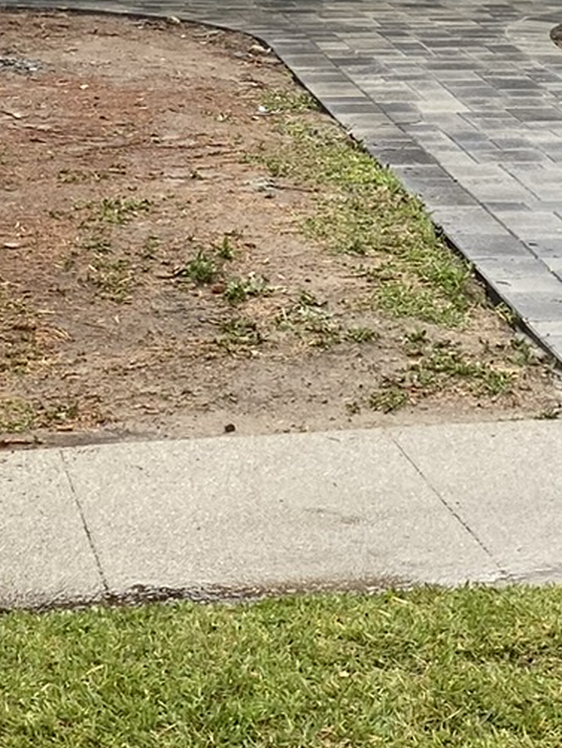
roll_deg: -1.5
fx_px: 2293
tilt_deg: -6.7
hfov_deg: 13.9
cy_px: 106
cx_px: 410
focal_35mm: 106
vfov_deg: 18.3
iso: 32
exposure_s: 1/565
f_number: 1.8
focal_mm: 4.25
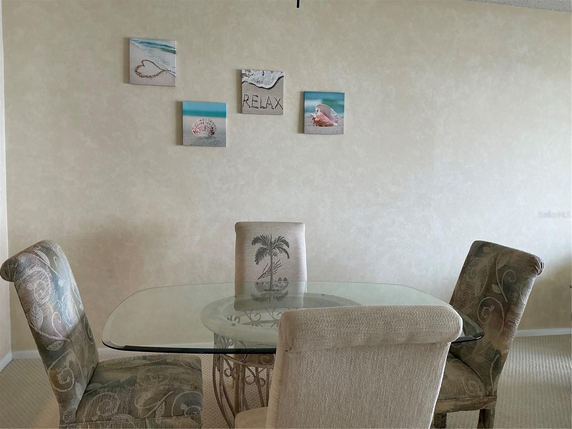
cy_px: 214
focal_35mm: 28
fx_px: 463
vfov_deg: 49.7
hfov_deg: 63.4
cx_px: 286
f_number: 1.8
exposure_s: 1/60
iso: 40
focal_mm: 3
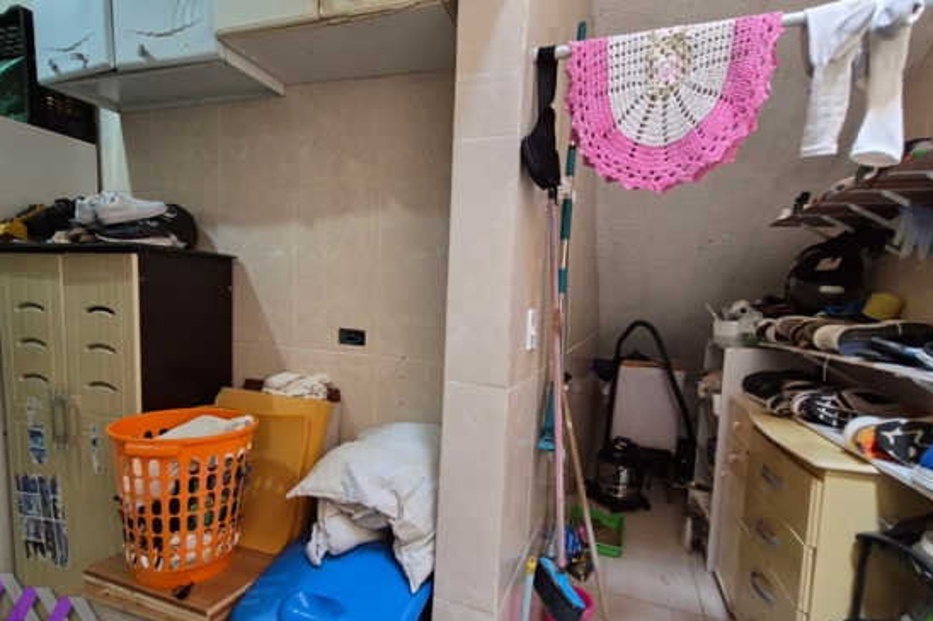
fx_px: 440
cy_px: 358
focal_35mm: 17
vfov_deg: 70.0
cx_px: 450
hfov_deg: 93.3
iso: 500
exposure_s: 1/60
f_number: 2.2
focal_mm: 1.74
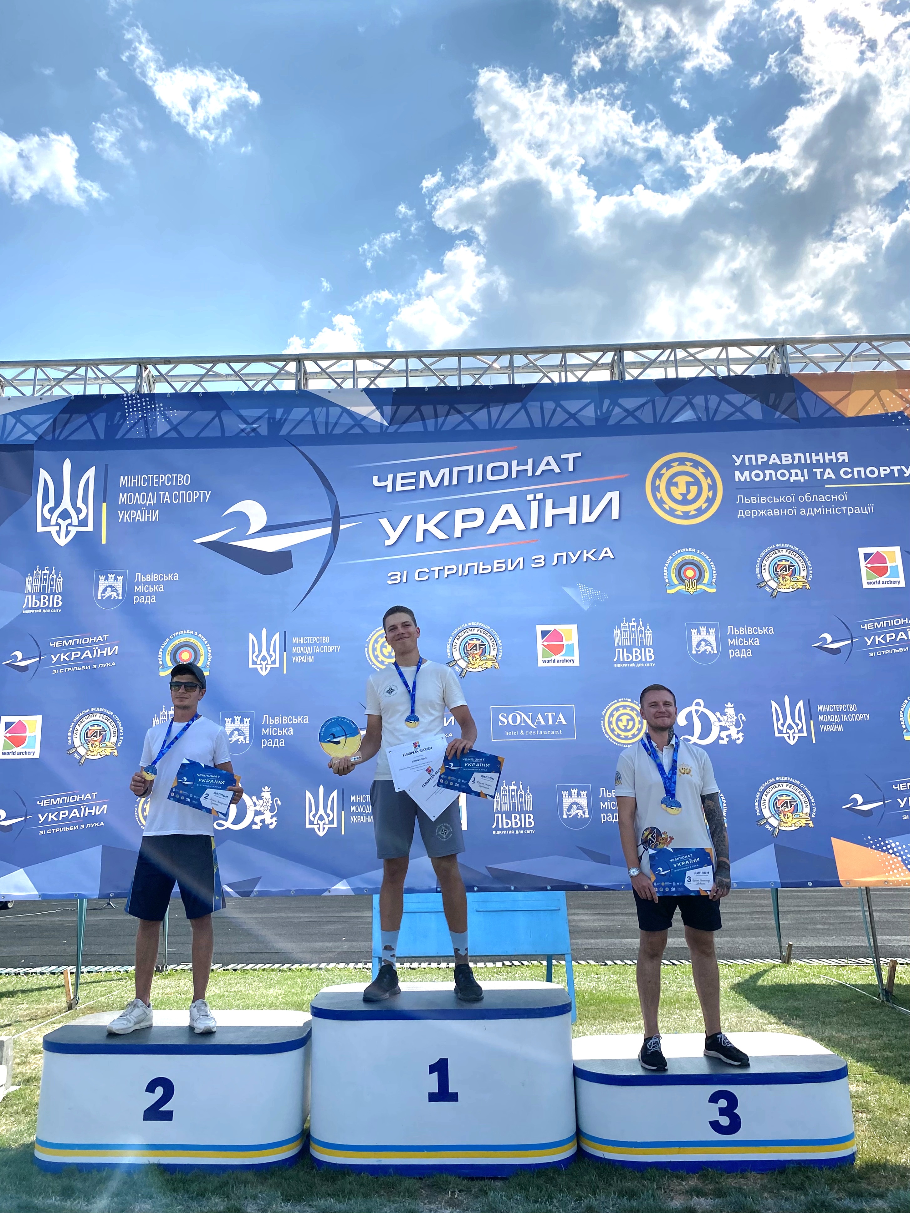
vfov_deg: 67.3
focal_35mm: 26
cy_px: 606
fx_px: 911
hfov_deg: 53.1
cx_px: 455
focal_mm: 4.25
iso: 32
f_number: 1.8
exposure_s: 1/10000
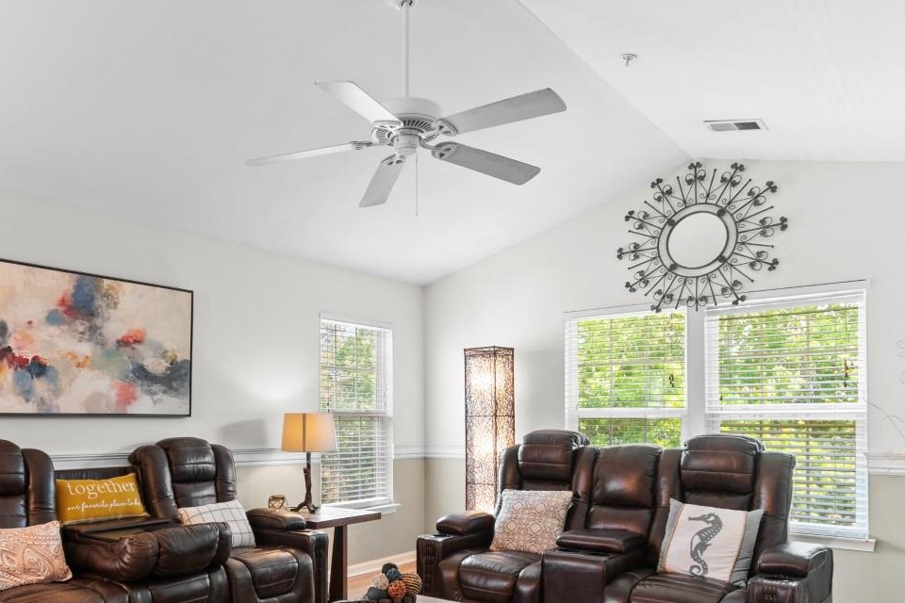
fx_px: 679
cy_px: 419
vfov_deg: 46.9
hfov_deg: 66.2
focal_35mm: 27
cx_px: 331
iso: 100
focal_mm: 11
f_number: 4.8
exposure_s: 1/4
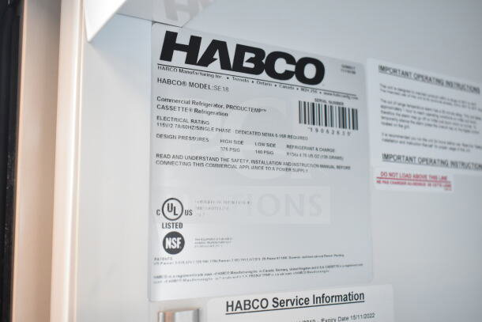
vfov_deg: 34.2
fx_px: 522
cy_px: 161
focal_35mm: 39
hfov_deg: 49.5
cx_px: 241
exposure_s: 1/100
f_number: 5
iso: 1600
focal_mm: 26
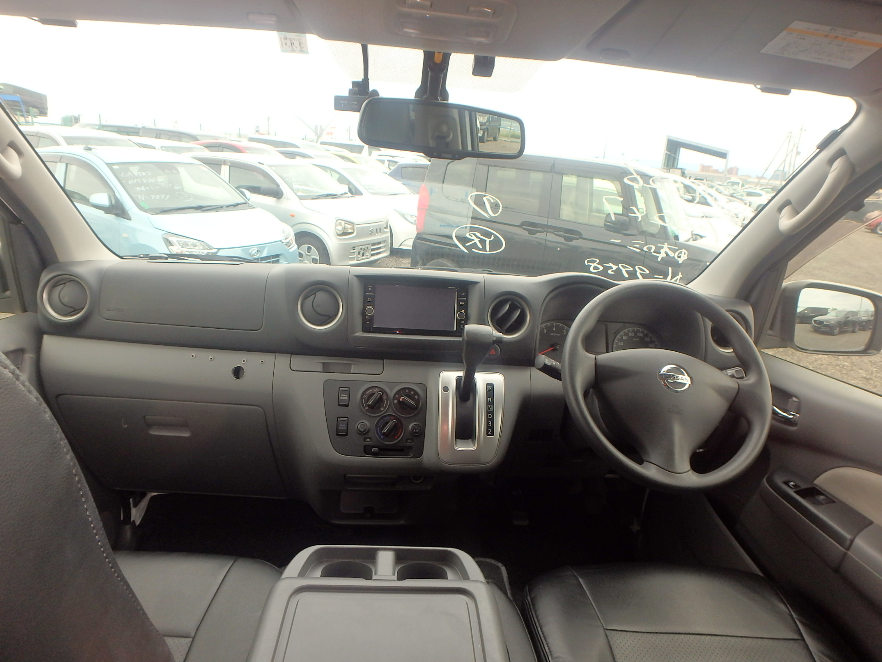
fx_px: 535
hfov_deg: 79.0
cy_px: 331
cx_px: 441
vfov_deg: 63.4
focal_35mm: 21
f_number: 3.5
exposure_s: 1/250
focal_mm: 3.7
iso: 125
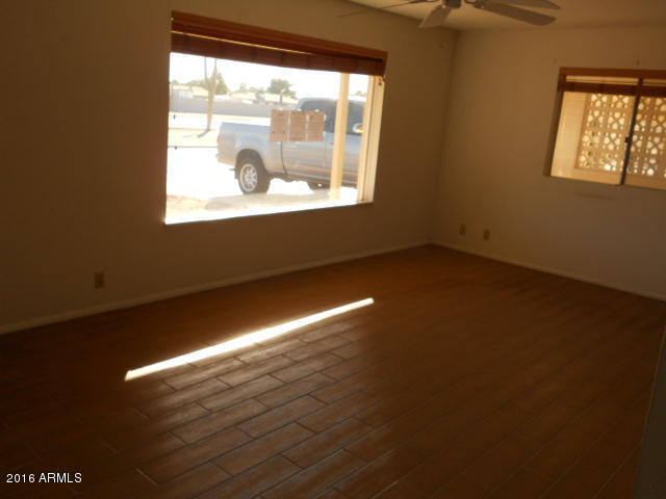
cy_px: 250
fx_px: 616
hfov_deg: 56.8
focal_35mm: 32
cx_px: 333
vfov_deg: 44.2
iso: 80
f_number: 3.5
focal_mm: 5.8
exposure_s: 1/200
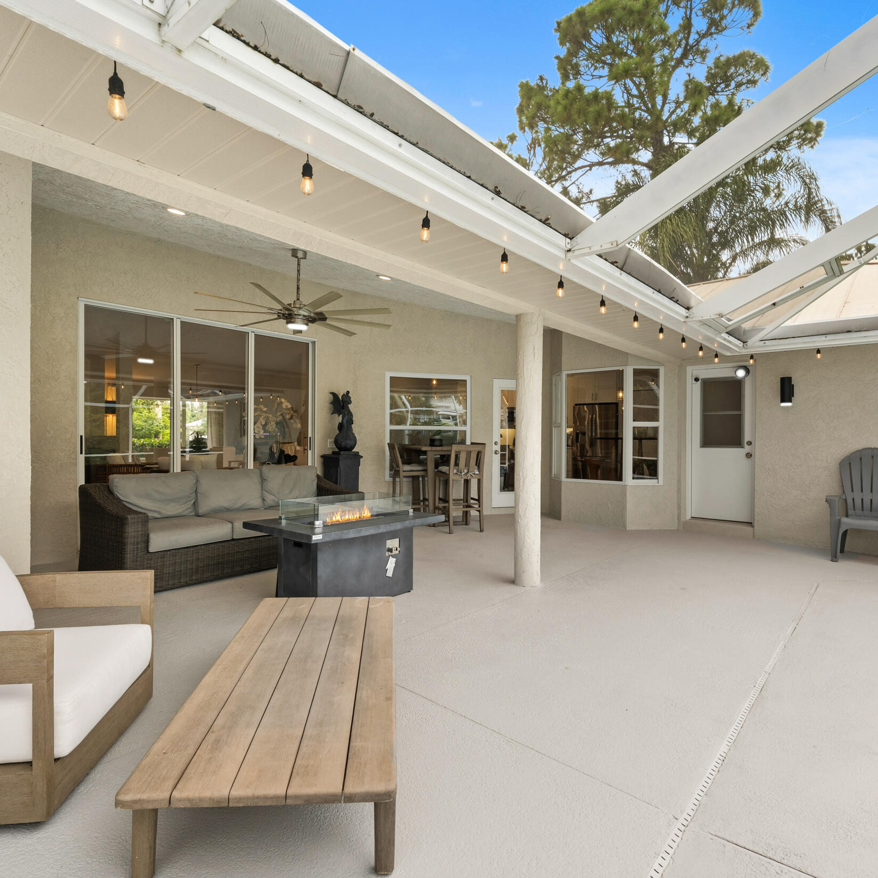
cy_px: 440
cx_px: 440
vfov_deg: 80.7
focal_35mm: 18
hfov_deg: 80.7
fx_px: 517
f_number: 9
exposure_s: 1/20
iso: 250
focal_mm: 14
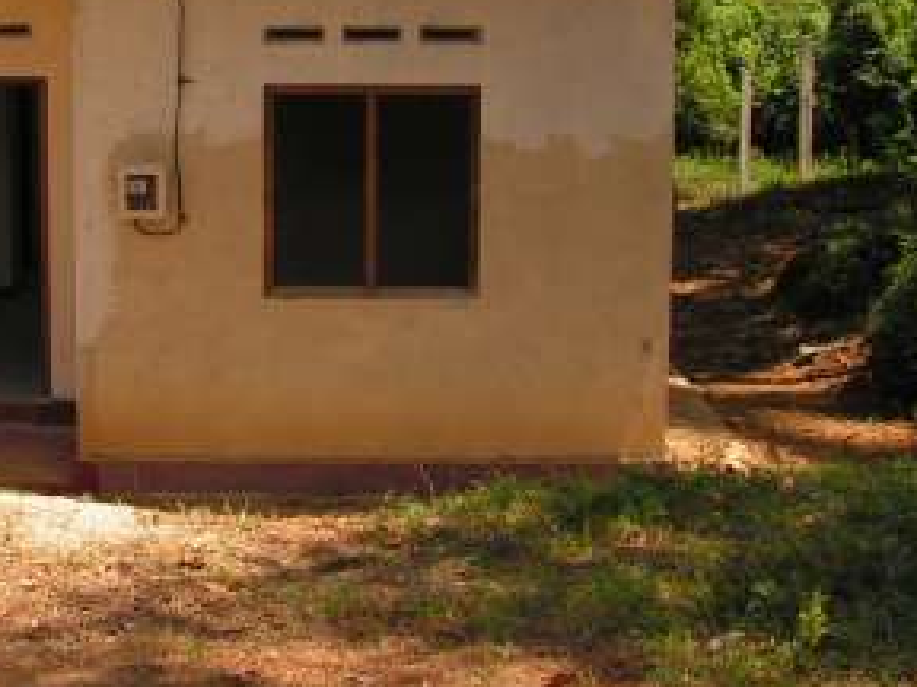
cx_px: 159
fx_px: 1854
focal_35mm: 70
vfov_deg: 20.8
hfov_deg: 27.1
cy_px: 165
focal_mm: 6
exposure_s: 1/320
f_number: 4.8
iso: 64
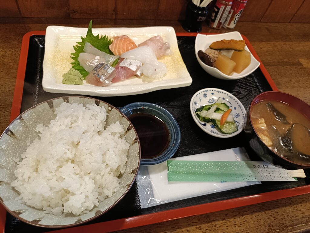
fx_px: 224
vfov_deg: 54.9
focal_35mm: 25
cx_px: 155
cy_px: 116
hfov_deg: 69.4
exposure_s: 1/50
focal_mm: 4.7
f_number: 1.7
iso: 800
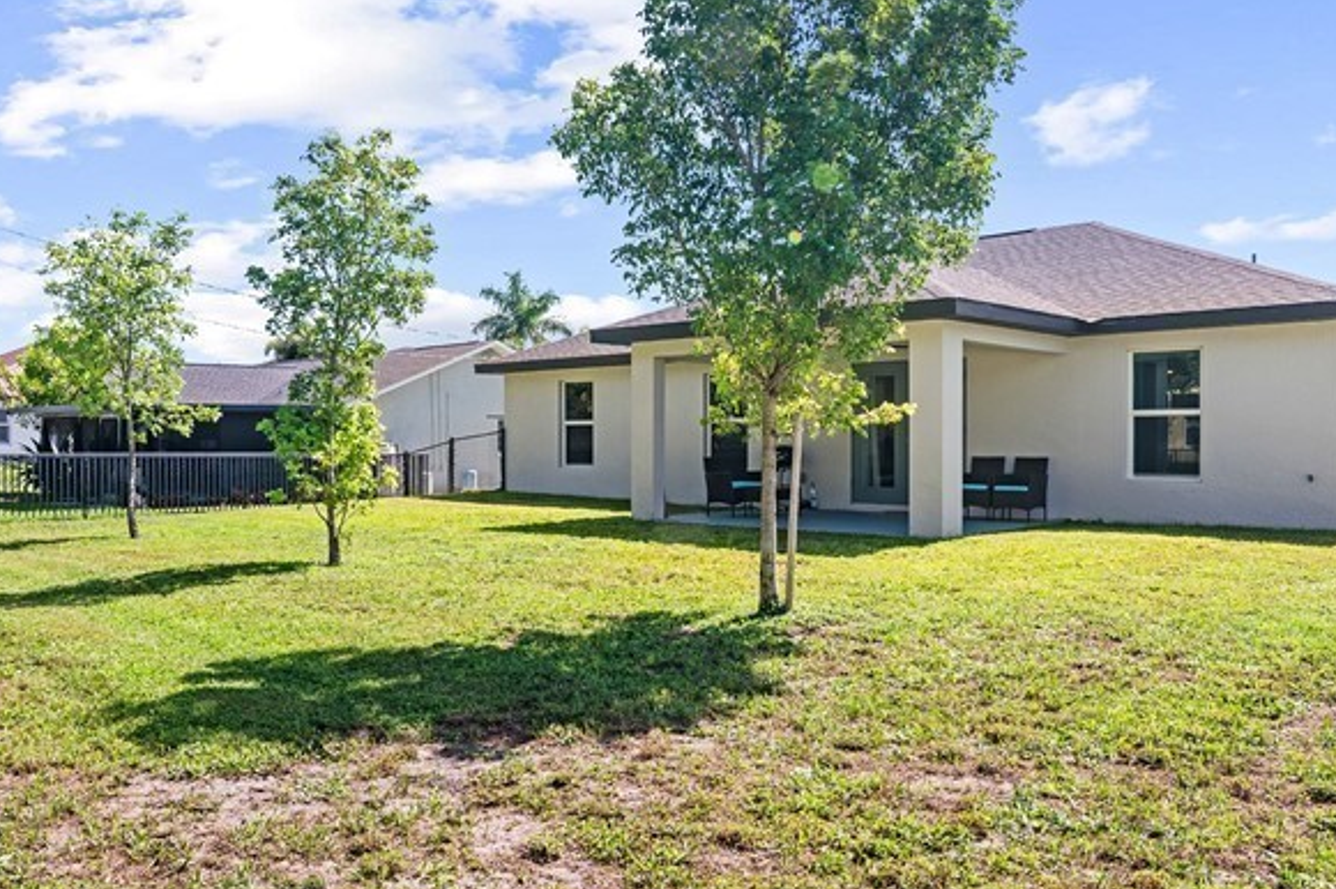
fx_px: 1113
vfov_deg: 43.5
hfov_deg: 61.9
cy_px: 423
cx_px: 720
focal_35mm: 30
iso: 320
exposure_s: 1/100
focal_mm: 16
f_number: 10
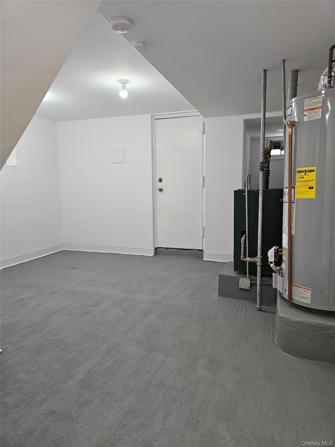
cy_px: 224
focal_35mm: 23
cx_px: 168
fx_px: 297
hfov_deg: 58.9
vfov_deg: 73.9
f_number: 1.8
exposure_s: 1/120
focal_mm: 5.4
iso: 200
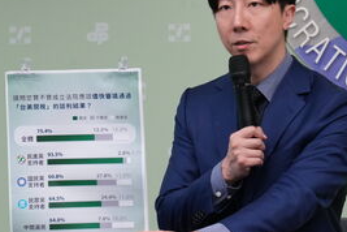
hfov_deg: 6.0
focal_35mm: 344
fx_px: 3313
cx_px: 181
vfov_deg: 4.0
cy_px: 71
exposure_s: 1/80
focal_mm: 153
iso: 2500
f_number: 10
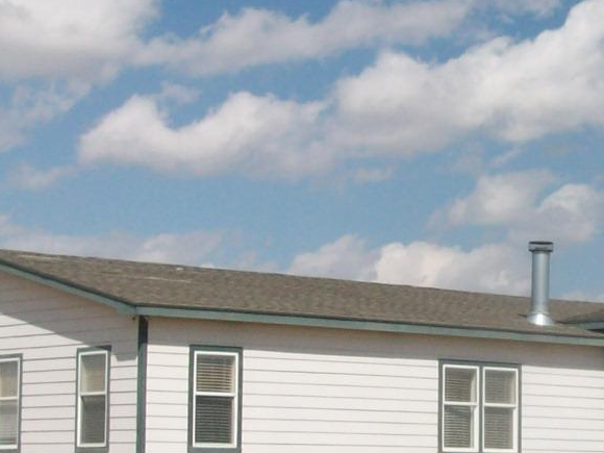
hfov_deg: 15.9
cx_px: 702
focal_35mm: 120
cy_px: 180
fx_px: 2094
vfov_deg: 12.3
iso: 64
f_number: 5.5
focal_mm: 5.7
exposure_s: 1/635
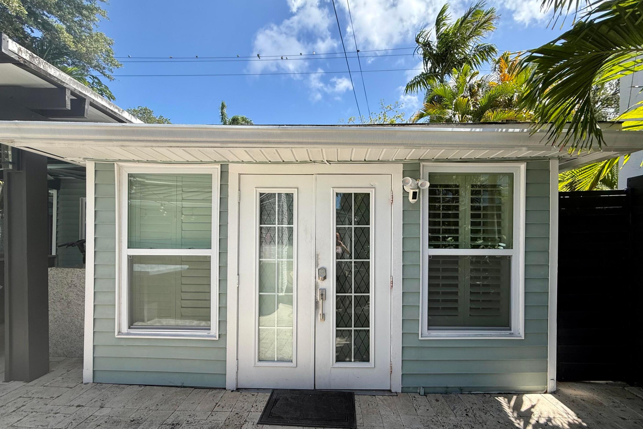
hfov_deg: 100.4
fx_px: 268
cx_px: 330
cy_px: 242
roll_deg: -0.4
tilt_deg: +0.0
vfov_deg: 77.0
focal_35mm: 15
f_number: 2.2
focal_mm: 2.22
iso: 50
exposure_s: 1/955
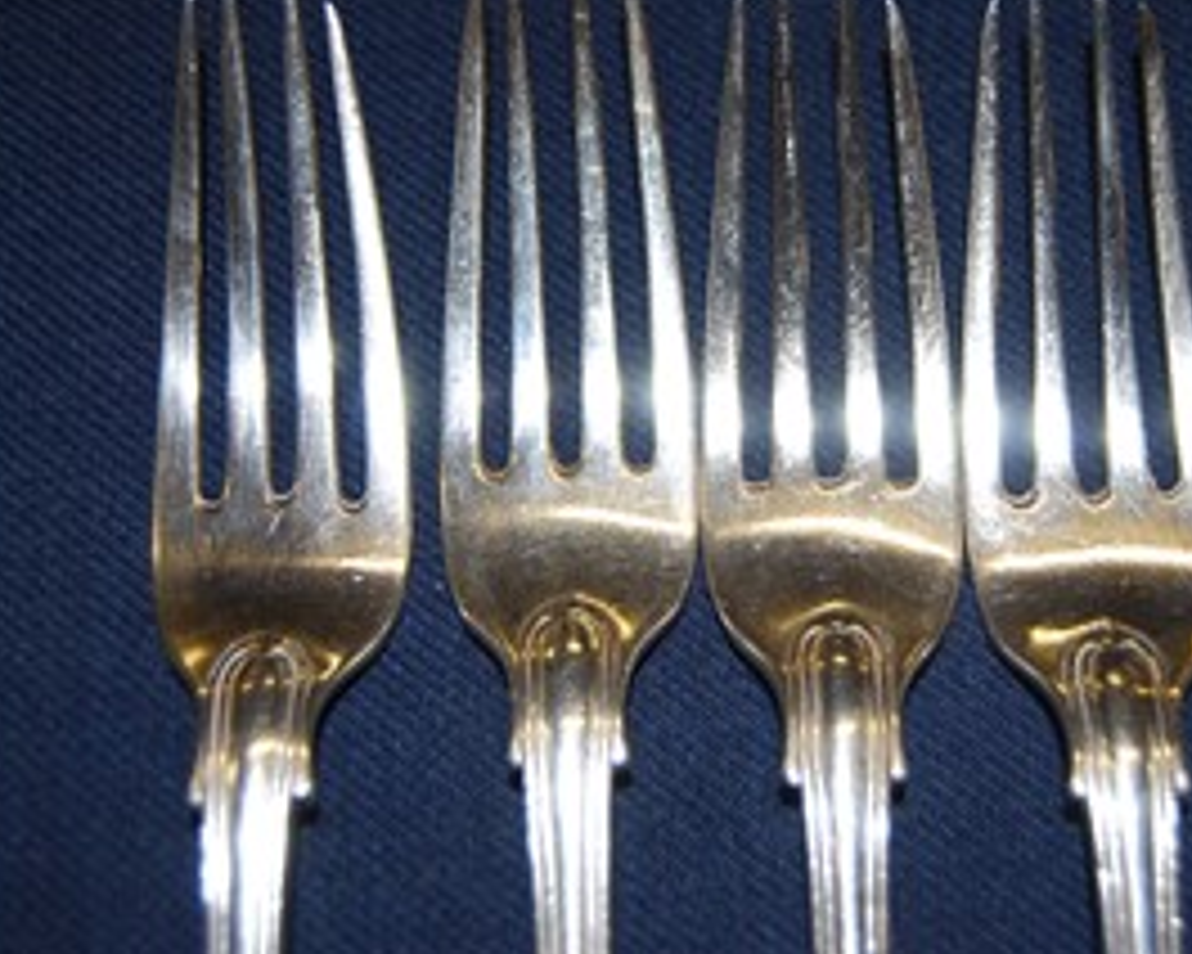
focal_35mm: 68
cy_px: 362
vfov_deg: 22.4
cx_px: 688
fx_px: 2399
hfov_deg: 27.9
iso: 200
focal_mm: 32
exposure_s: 1/60
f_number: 4.5
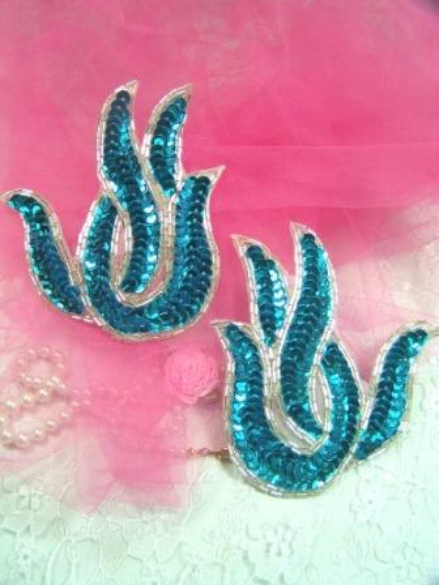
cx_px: 220
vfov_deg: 43.9
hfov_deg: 33.6
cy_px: 292
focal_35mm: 43
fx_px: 727
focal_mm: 6.75
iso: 70
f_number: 2.8
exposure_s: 1/80
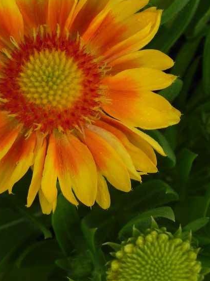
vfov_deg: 13.0
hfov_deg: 9.7
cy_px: 118
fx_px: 1231
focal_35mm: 152
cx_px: 64
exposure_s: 1/640
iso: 160
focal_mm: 18.8
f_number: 4.5
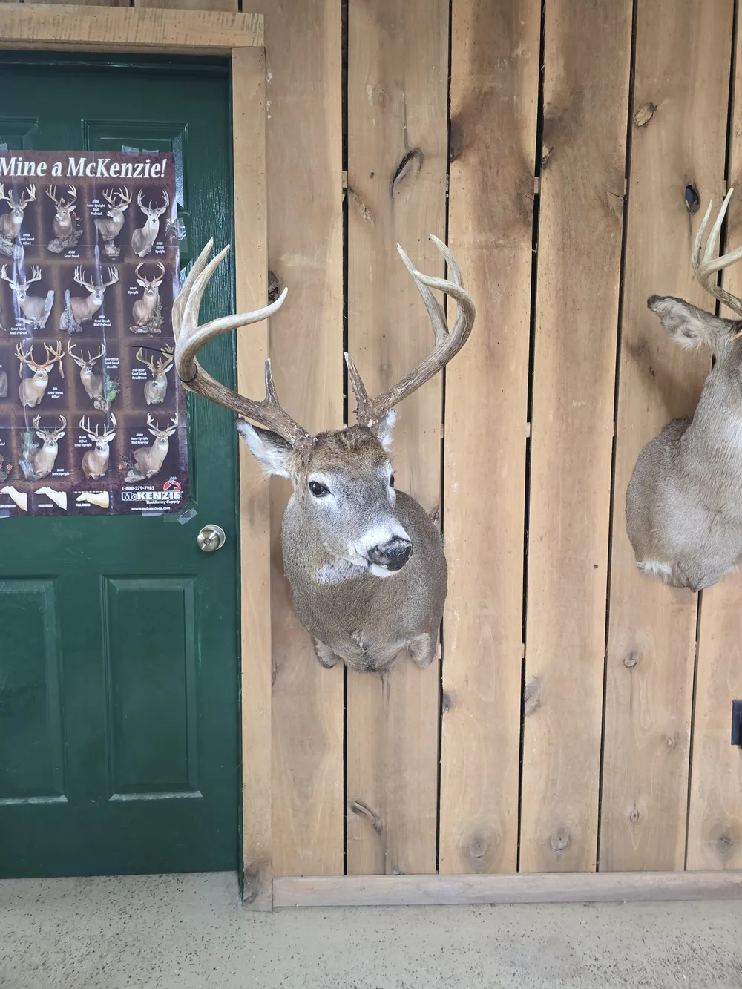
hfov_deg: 58.9
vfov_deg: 73.9
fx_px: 657
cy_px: 494
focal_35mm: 23
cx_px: 371
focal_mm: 6.3
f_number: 1.7
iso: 640
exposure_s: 1/60
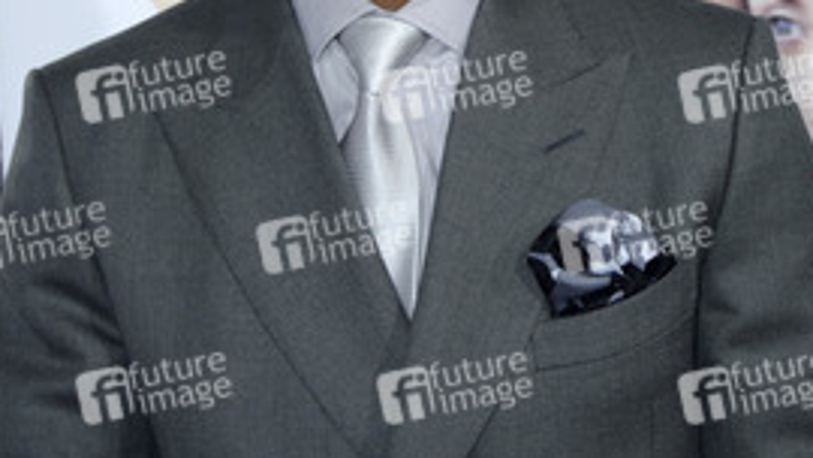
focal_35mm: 157
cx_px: 373
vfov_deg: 7.7
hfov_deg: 13.7
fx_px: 3385
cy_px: 12
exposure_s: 1/250
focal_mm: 90
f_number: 5.3
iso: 500
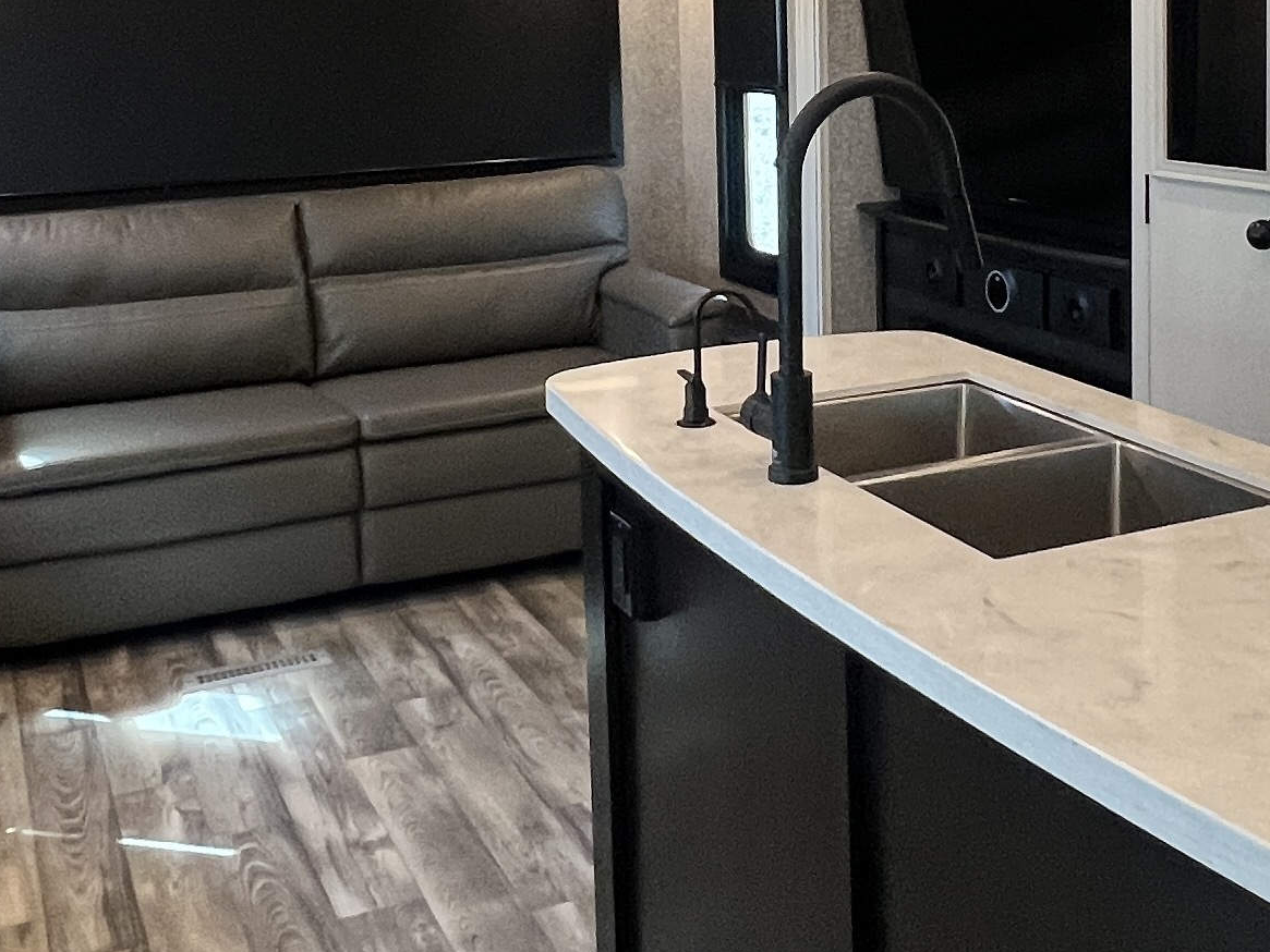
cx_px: 790
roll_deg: +1.6
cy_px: 85
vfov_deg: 30.7
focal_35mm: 45
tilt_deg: -3.3
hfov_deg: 41.8
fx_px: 1651
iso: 250
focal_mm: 1.57
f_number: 1.8
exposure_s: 1/79
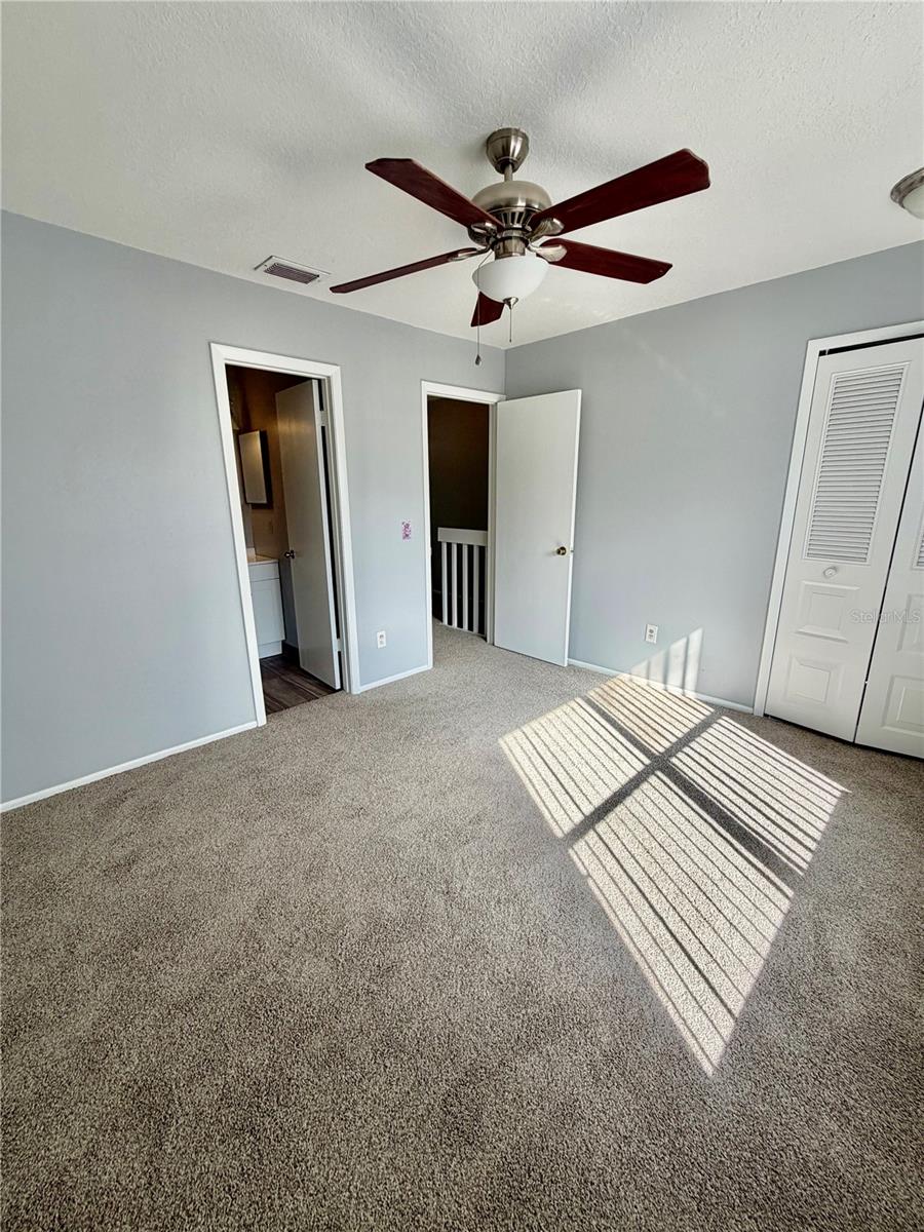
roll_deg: +0.7
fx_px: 498
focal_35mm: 14
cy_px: 616
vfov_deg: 102.1
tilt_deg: -14.6
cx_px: 462
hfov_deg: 85.7
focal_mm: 2.22
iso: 50
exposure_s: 1/315
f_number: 2.2
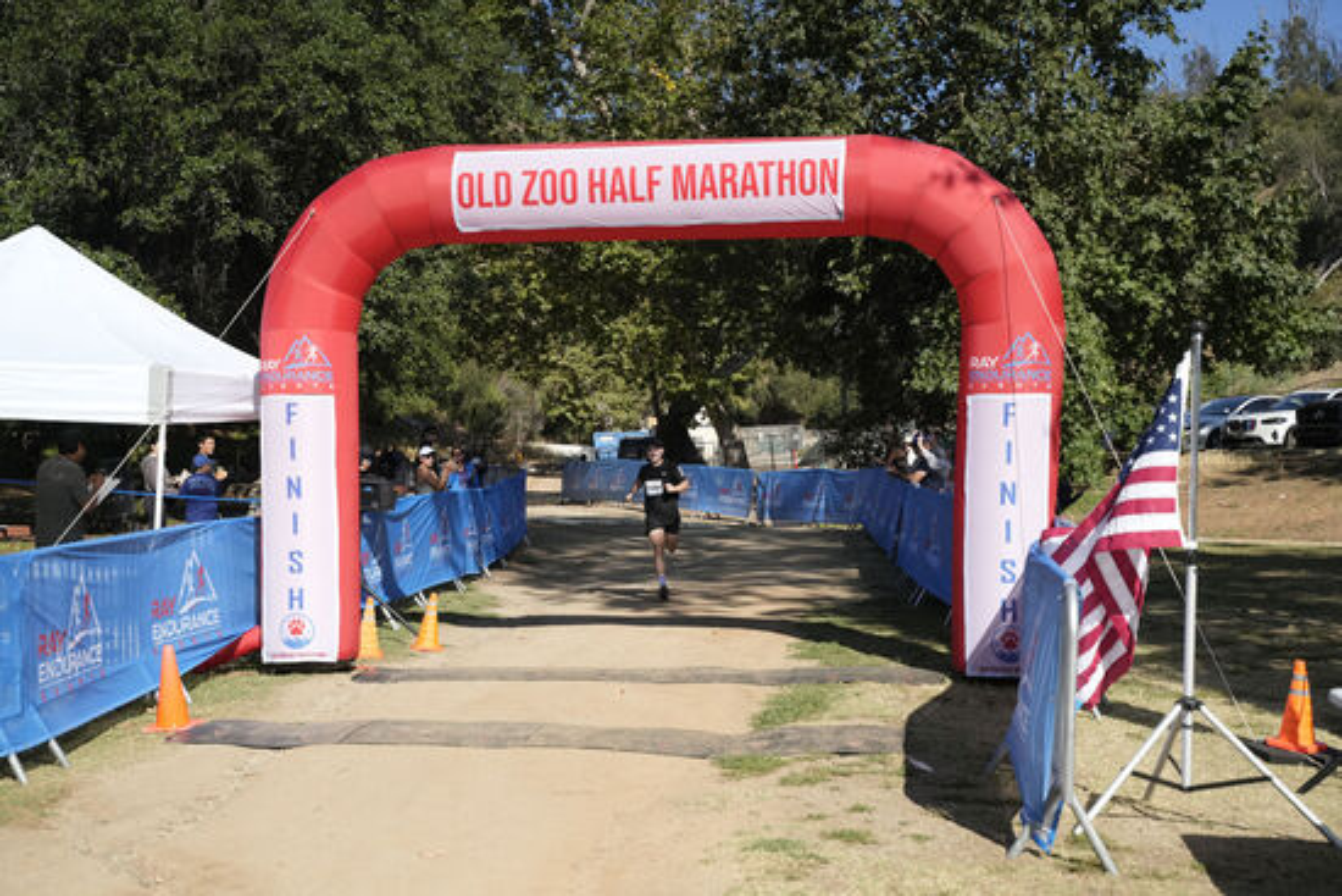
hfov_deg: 39.6
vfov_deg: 27.0
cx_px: 671
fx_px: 1864
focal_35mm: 50
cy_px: 448
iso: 800
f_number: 4
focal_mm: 50
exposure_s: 1/6400
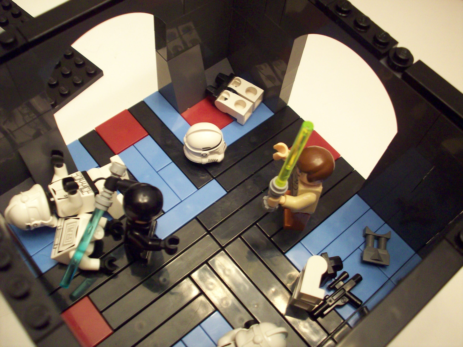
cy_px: 174
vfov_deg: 38.7
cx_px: 232
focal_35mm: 37
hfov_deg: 50.1
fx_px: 495
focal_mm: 6.2
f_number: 2.8
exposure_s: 1/8
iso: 184
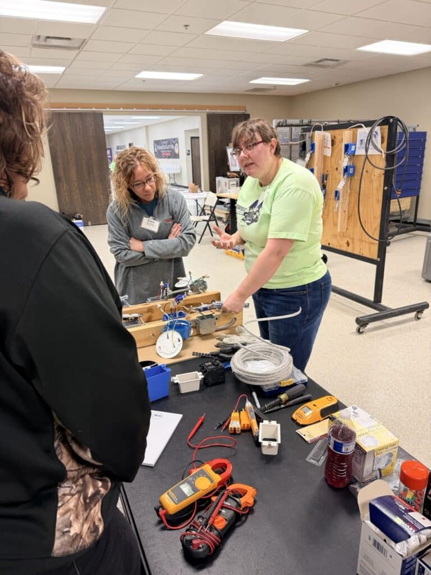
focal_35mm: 24
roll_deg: +1.9
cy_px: 288
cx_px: 216
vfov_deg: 71.6
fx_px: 398
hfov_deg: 56.8
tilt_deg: -18.4
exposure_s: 1/65
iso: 125
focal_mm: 6.76
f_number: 1.78
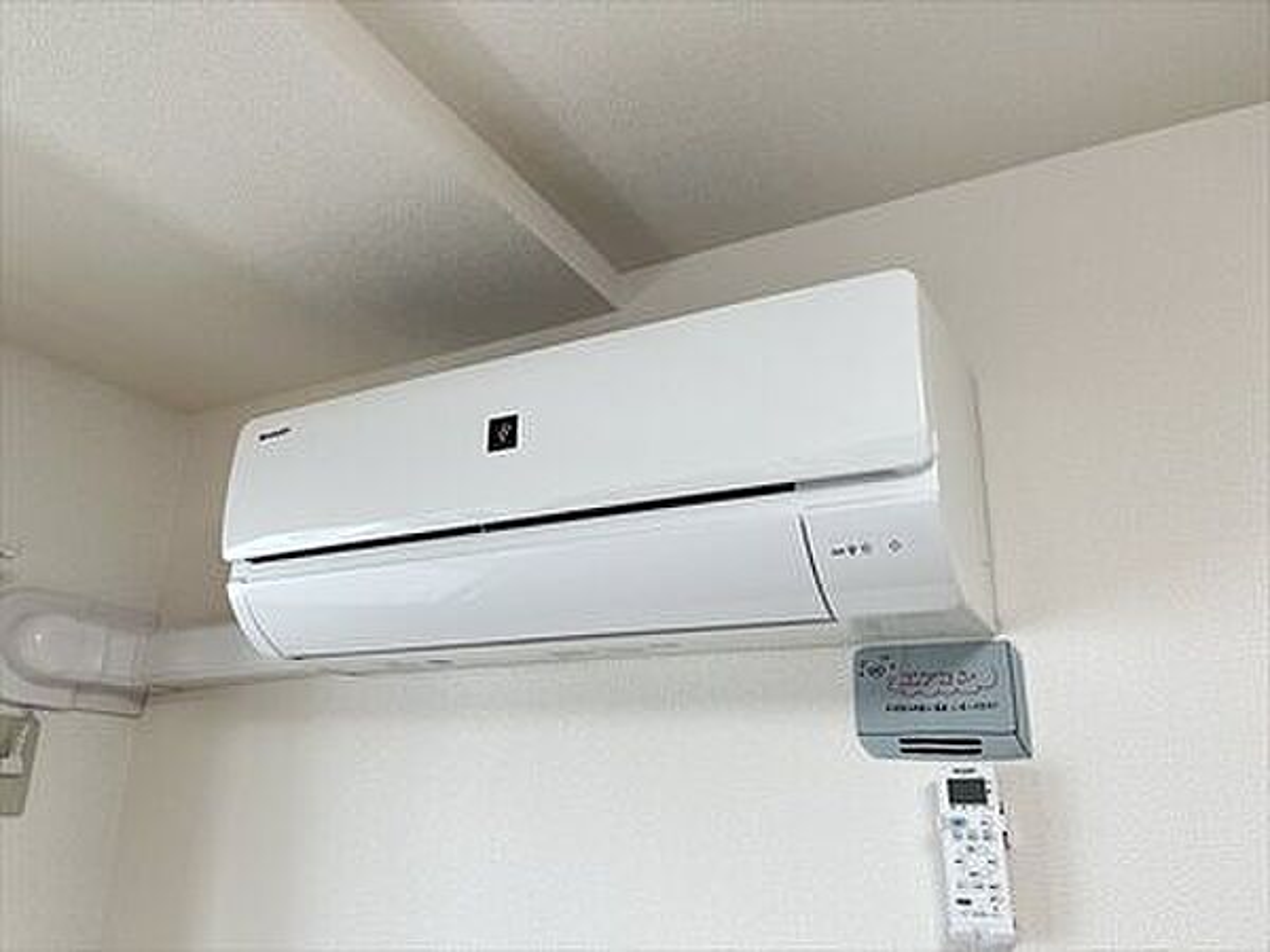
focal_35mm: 26
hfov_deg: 67.3
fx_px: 954
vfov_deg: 53.1
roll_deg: +0.6
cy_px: 476
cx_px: 635
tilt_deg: +18.2
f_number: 1.6
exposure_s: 1/121
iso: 80
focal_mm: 5.1
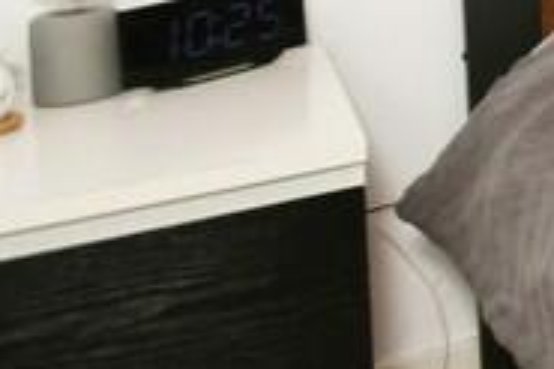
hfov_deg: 15.4
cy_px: -272
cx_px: 1285
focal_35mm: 83
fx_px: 1276
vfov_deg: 14.6
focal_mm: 10
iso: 400
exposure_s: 1/60
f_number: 8
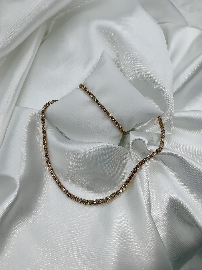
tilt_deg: -59.6
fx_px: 202
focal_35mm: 26
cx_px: 101
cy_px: 135
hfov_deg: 53.1
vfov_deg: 67.3
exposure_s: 1/2421
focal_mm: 4.25
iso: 25
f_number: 1.8
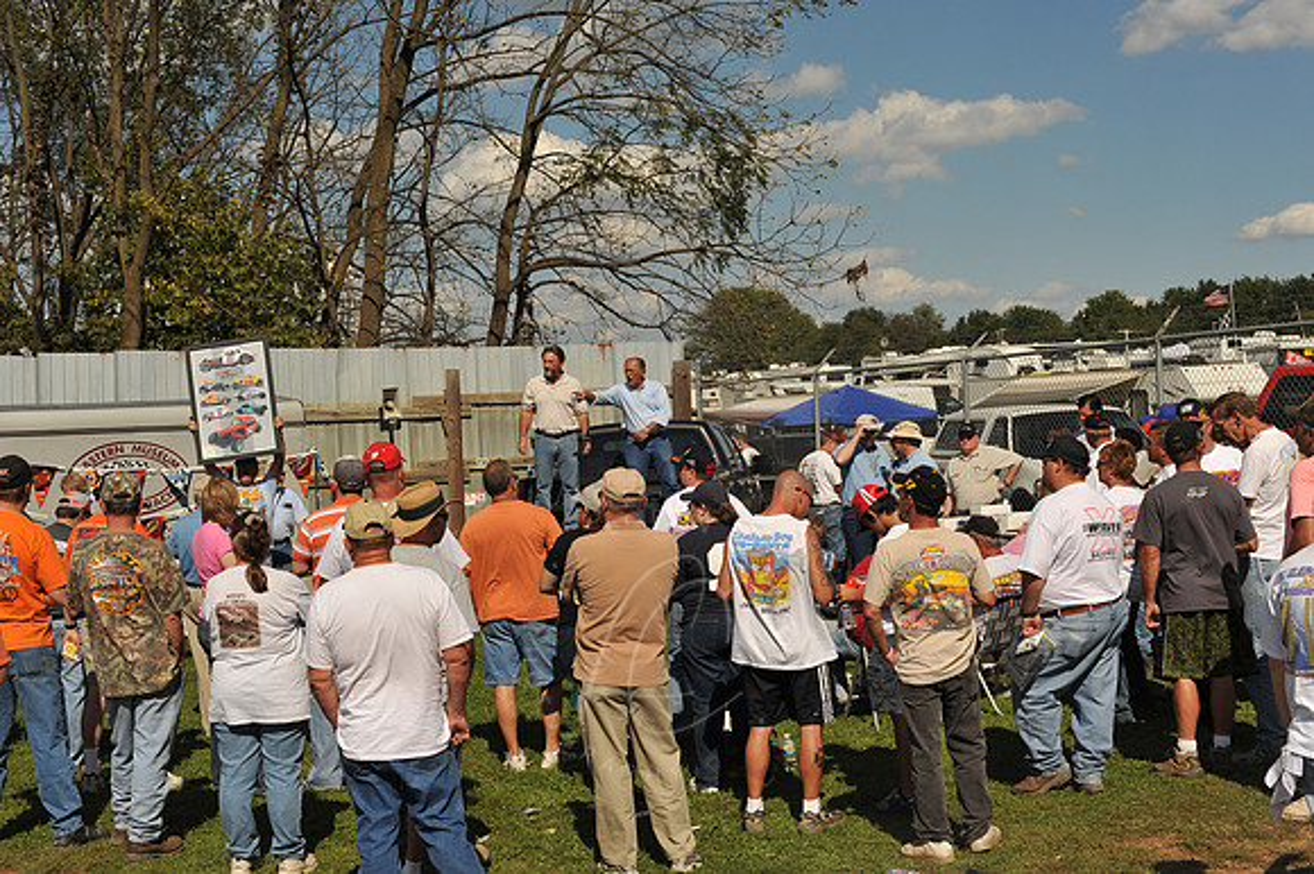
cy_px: 437
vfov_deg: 27.0
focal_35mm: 50
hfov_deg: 39.6
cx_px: 657
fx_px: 1824
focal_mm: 50
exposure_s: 1/2000
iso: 500
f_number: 10
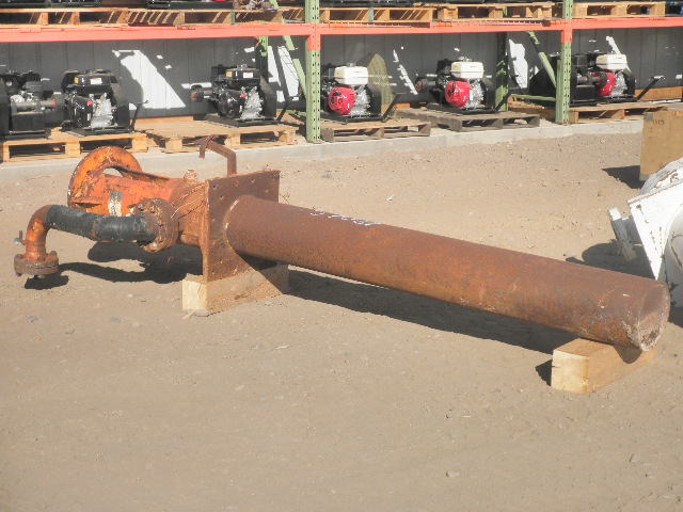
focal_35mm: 59
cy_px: 256
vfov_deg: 24.8
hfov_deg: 32.7
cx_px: 342
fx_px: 1164
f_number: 10.7
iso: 64
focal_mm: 10.5
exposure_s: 1/125
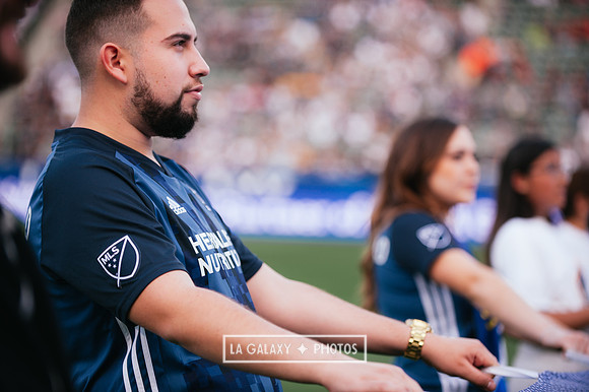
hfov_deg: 16.4
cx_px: 294
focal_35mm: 125
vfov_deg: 11.0
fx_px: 2044
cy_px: 196
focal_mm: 125
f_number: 2.8
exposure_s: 1/500
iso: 250
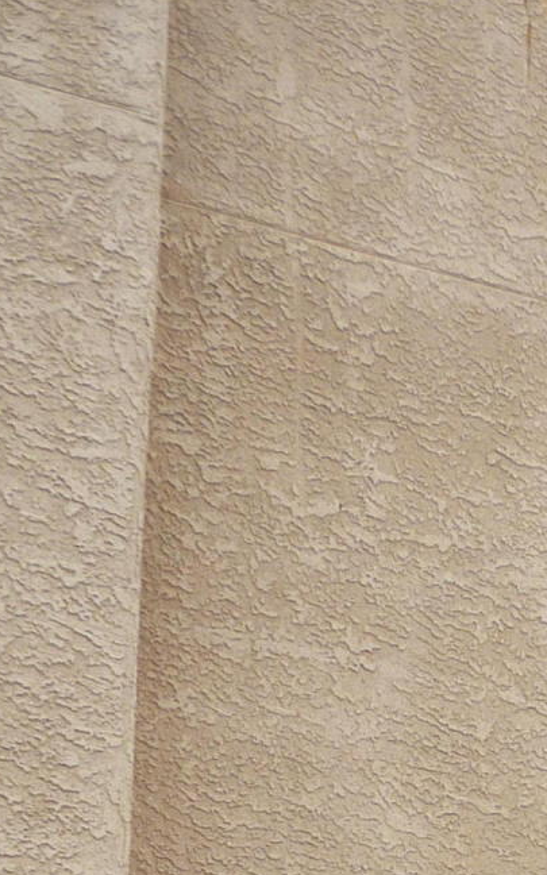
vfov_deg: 17.3
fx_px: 2576
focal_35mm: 108
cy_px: 1334
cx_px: 760
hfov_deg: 11.7
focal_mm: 5.5
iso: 100
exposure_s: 1/500
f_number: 2.8
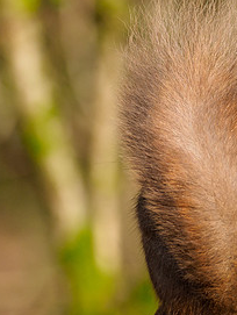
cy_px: 176
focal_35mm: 1577
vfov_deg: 1.3
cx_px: 171
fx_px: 14362
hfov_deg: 0.9
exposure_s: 1/640
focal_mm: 300
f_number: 4
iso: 500
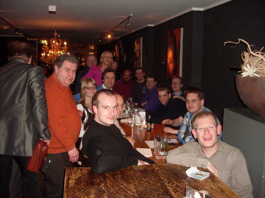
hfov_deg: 49.0
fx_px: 291
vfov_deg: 37.7
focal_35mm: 38
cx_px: 132
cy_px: 99
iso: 200
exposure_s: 1/45
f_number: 2.8
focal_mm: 6.3
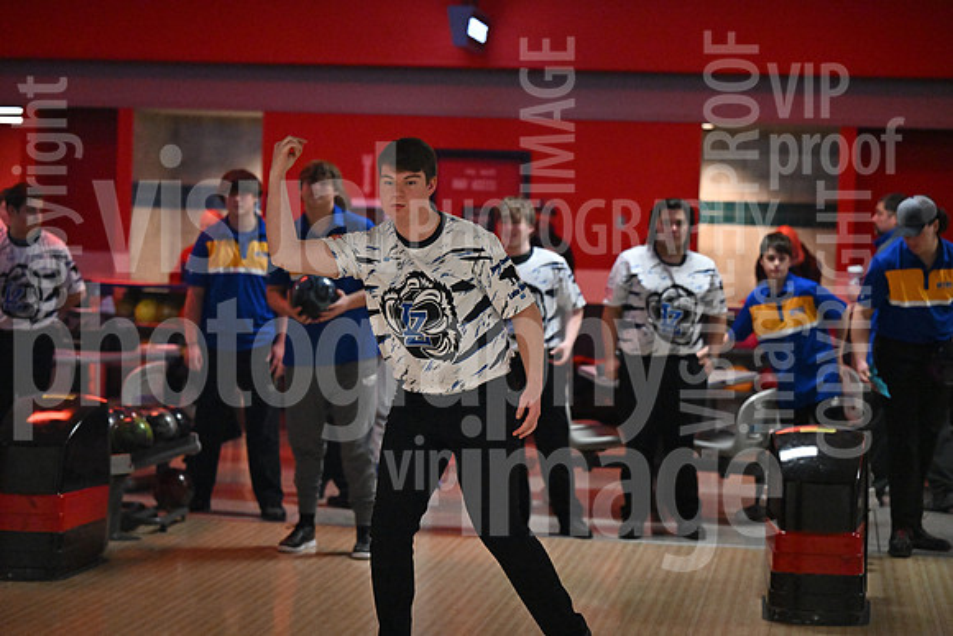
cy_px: 318
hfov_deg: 22.1
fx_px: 2436
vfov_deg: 14.9
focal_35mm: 92
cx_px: 476
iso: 8000
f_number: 2.8
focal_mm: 92
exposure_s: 1/640
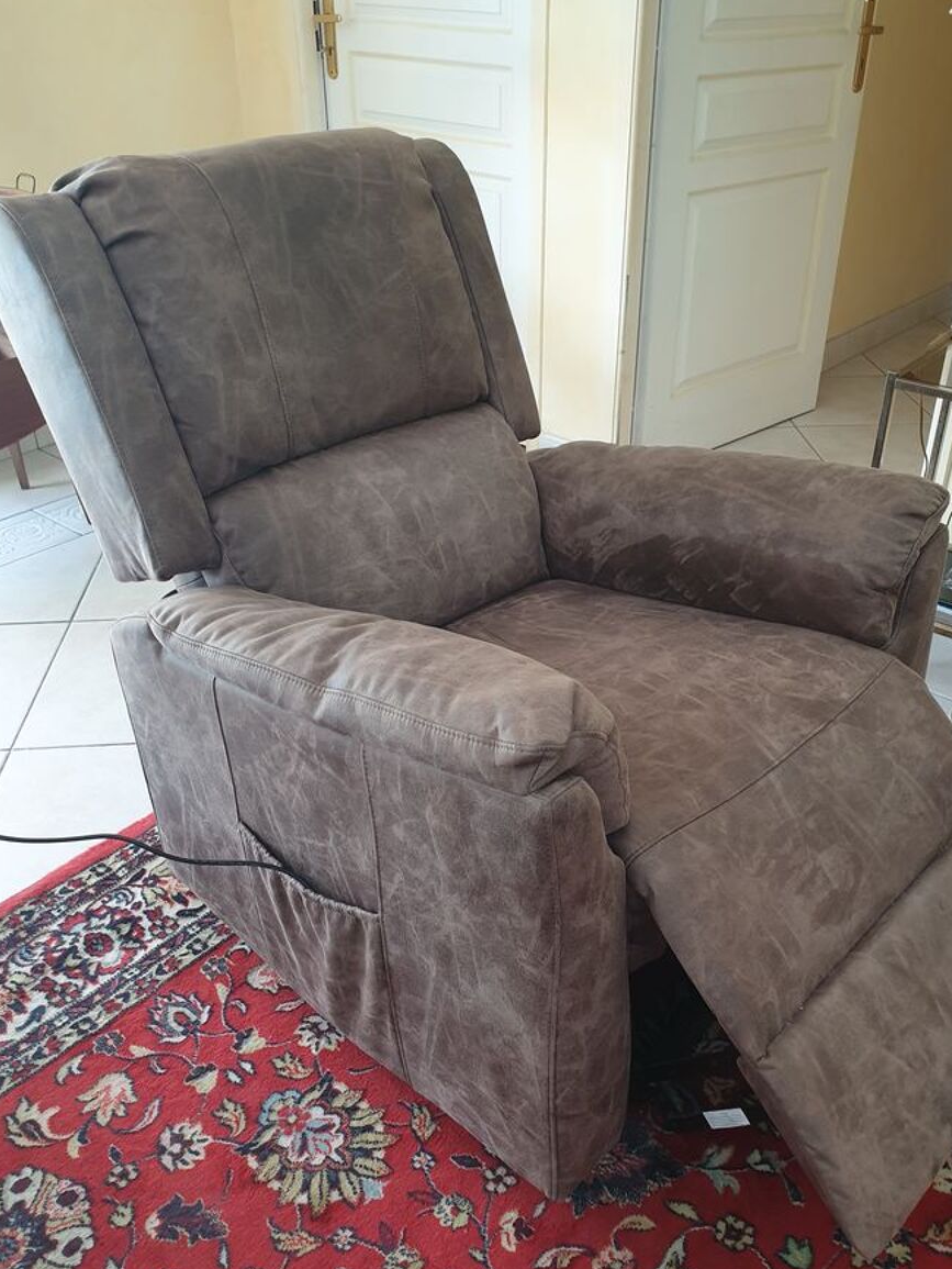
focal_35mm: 30
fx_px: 1099
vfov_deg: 59.9
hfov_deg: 46.7
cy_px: 653
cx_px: 526
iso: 125
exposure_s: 1/50
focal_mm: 4.3
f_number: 2.4
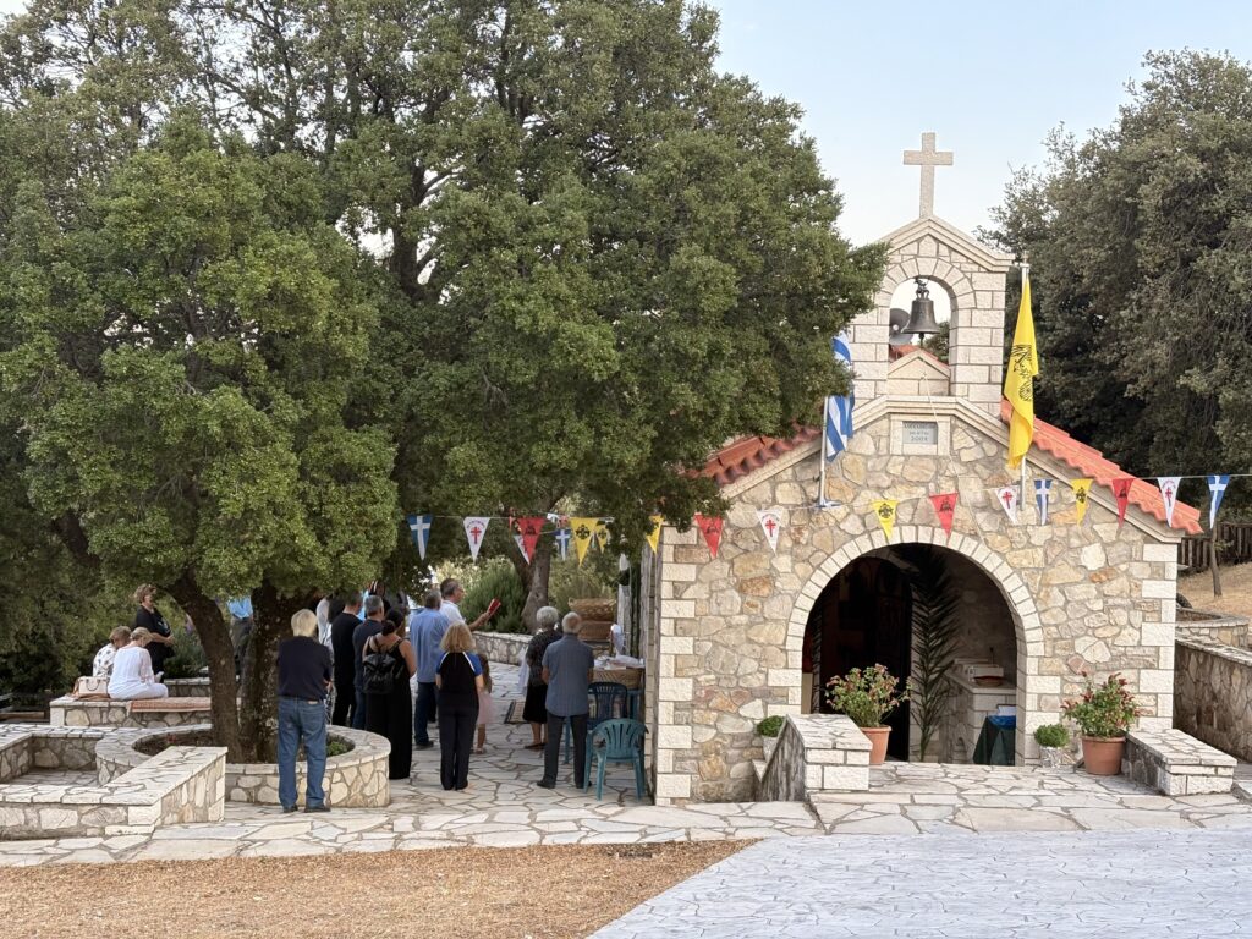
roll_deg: -0.7
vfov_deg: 28.0
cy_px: 470
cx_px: 626
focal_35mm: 52
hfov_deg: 36.8
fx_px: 1881
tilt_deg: -1.9
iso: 50
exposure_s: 1/243
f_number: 1.6
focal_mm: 5.96
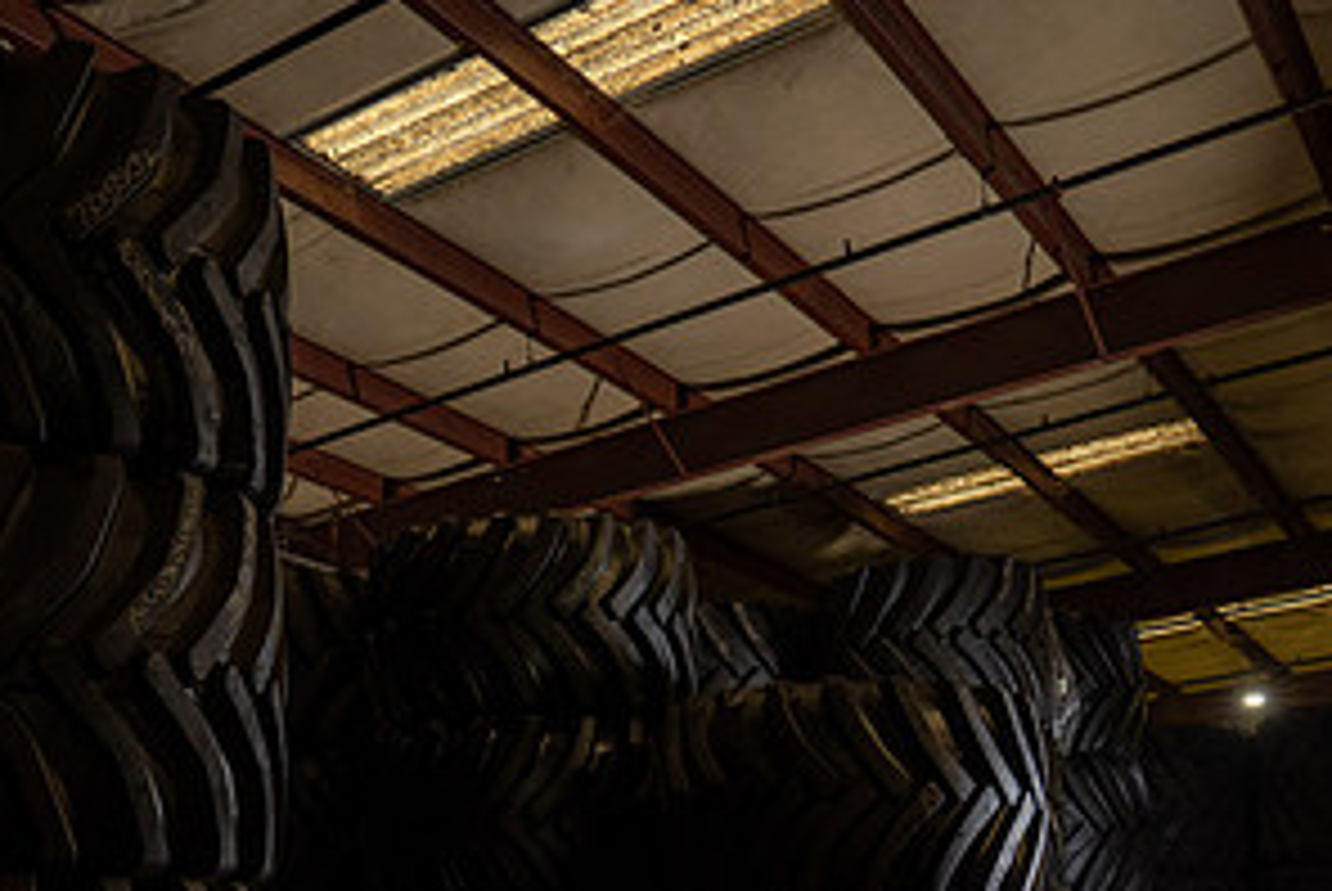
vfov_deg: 27.3
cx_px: 446
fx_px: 1741
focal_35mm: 47
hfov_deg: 41.3
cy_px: 857
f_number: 4
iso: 1000
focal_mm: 24
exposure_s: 1/60
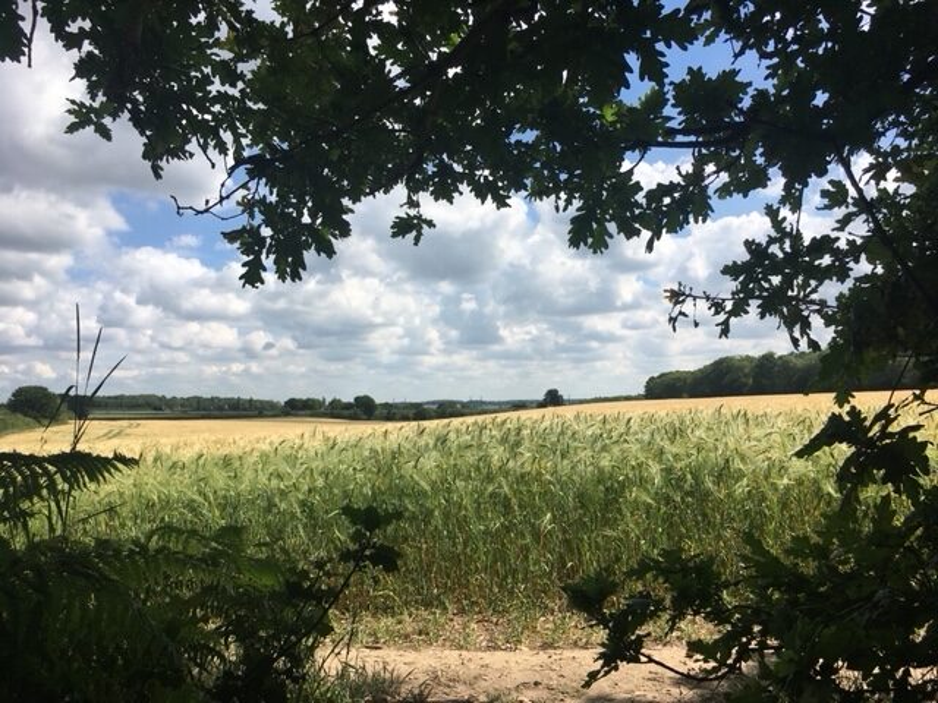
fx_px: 786
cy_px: 352
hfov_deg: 61.7
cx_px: 469
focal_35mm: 29
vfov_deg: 48.2
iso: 25
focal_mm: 4.15
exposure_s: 1/2198
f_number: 2.2
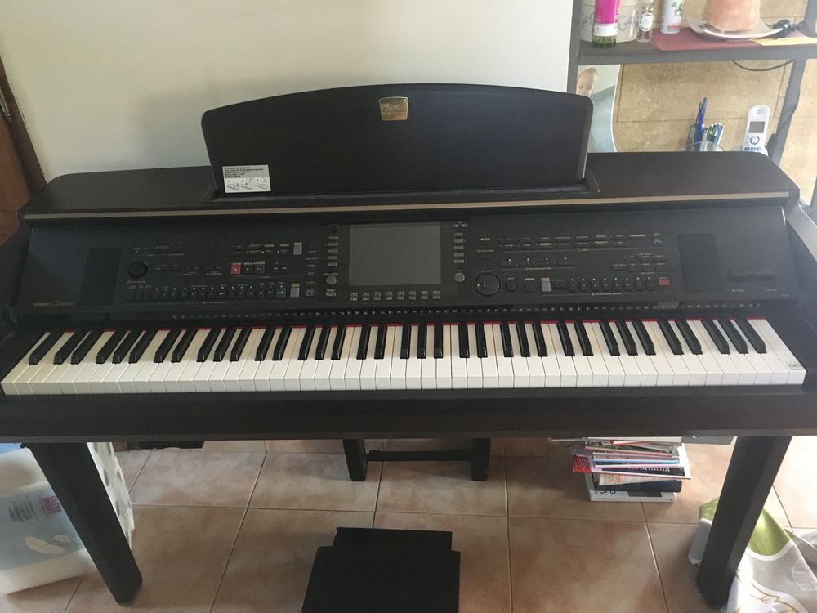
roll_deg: +3.0
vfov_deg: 48.2
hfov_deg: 61.7
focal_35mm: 29
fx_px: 684
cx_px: 408
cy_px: 306
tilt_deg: -33.5
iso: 250
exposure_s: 1/17
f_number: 2.2
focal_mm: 4.15
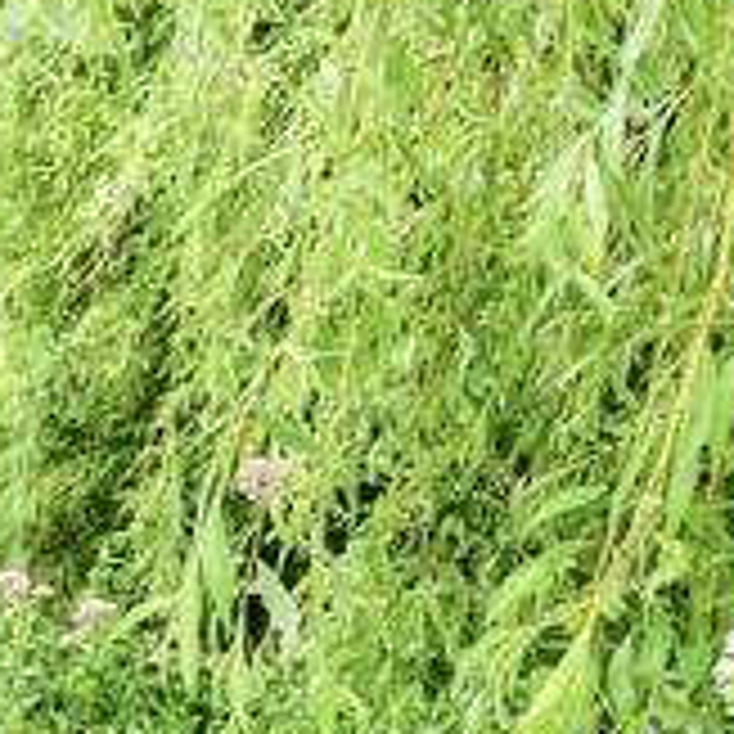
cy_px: 736
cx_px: -171
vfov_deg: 27.4
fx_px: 1412
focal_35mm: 59
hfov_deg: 25.8
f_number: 8
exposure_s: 1/40
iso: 400
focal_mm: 11.5
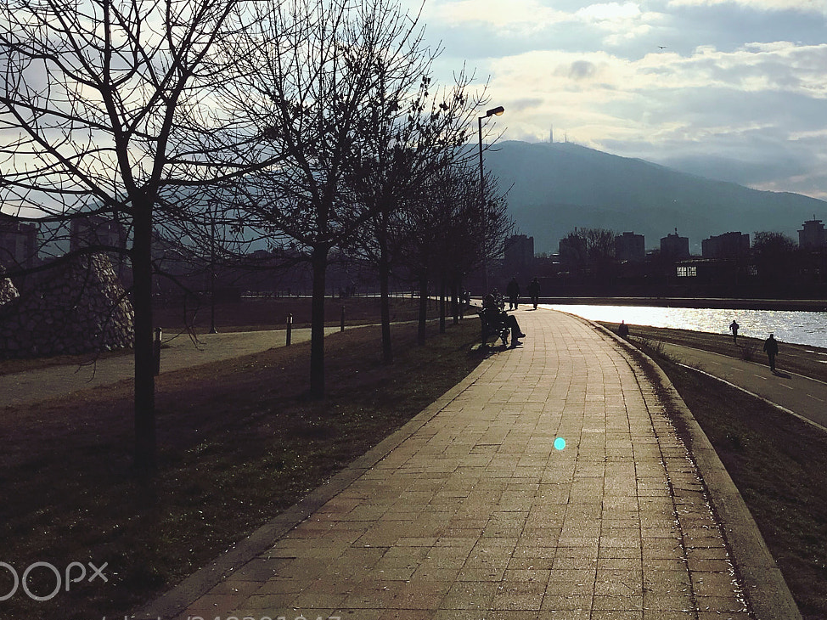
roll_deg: -0.3
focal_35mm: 46
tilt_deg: +7.1
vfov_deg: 31.1
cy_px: 183
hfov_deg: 40.5
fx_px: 1099
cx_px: 577
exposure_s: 1/16129
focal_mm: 3.99
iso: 25
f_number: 1.8
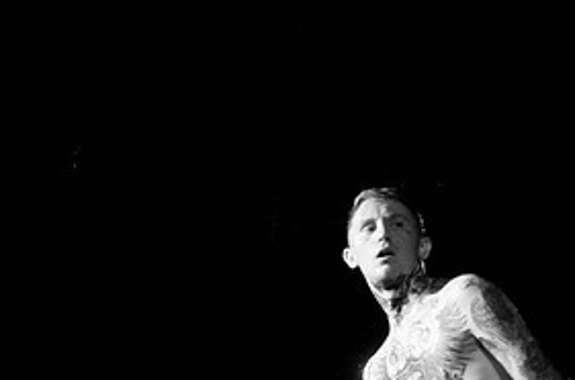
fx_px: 988
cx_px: 115
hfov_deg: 31.6
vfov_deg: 21.2
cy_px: 361
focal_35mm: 62
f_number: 2.8
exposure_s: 1/60
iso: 1000
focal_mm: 20
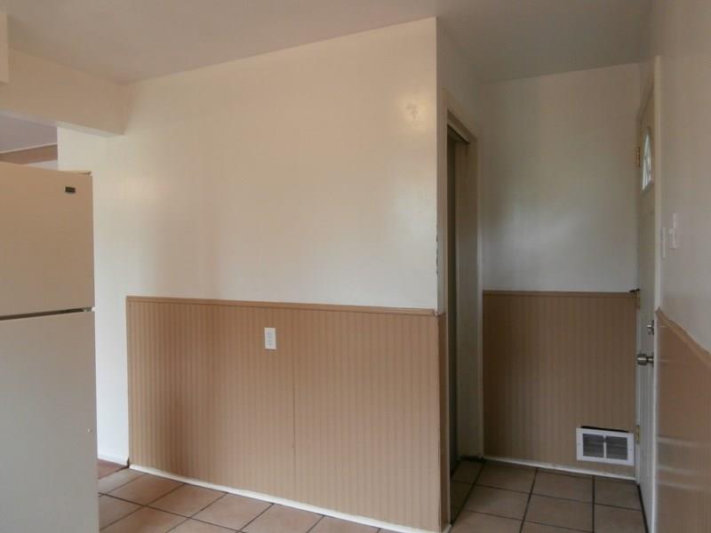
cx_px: 356
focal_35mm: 24
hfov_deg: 71.6
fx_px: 493
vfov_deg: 56.8
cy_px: 266
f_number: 3
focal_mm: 4.2
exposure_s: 1/40
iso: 200
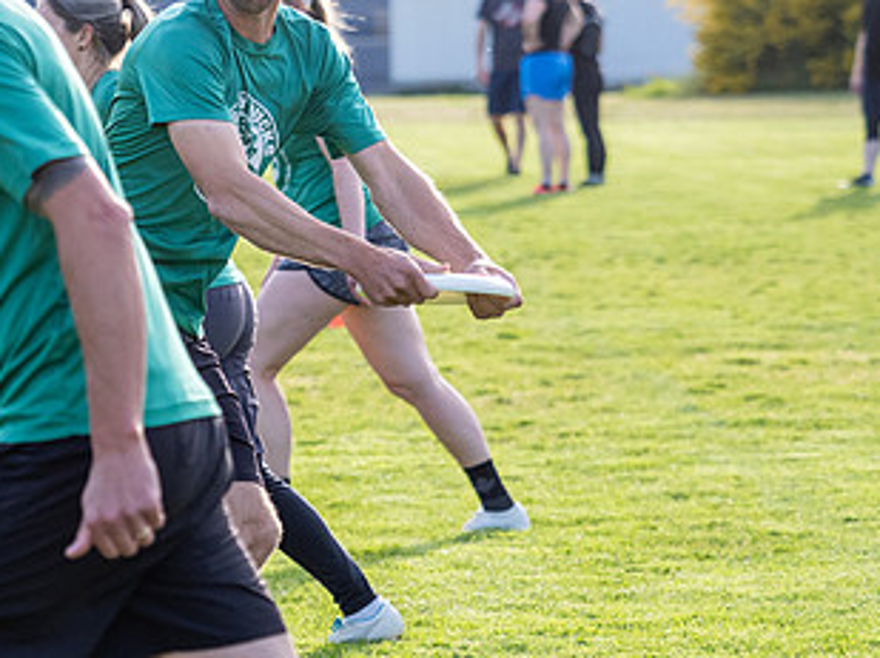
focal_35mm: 282
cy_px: 298
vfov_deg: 5.3
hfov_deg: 7.0
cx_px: 174
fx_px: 7161
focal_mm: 75
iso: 320
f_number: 2.8
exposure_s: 1/1000
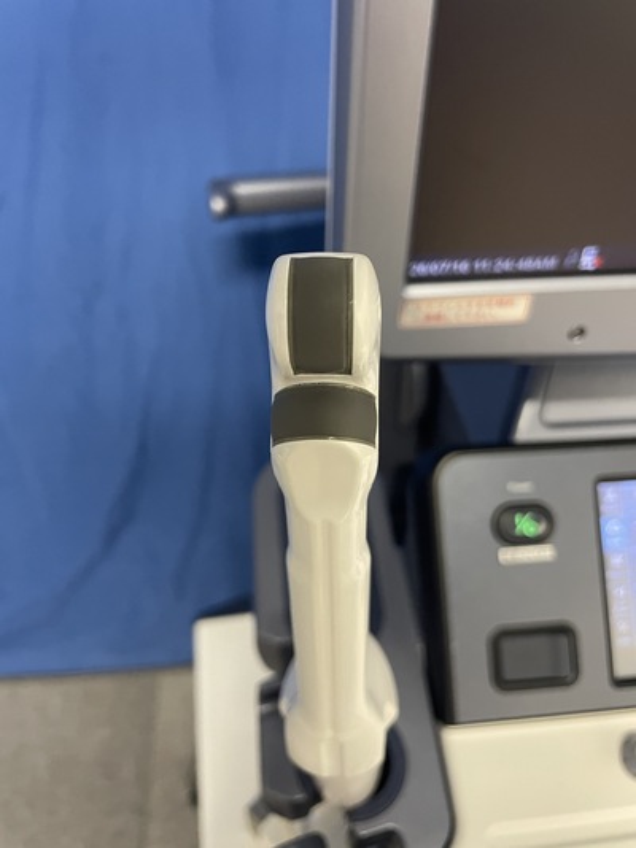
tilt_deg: -37.7
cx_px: 318
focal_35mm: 26
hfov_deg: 53.0
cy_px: 424
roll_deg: -0.2
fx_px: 637
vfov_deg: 67.3
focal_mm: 4.2
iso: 500
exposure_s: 1/50
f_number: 1.6
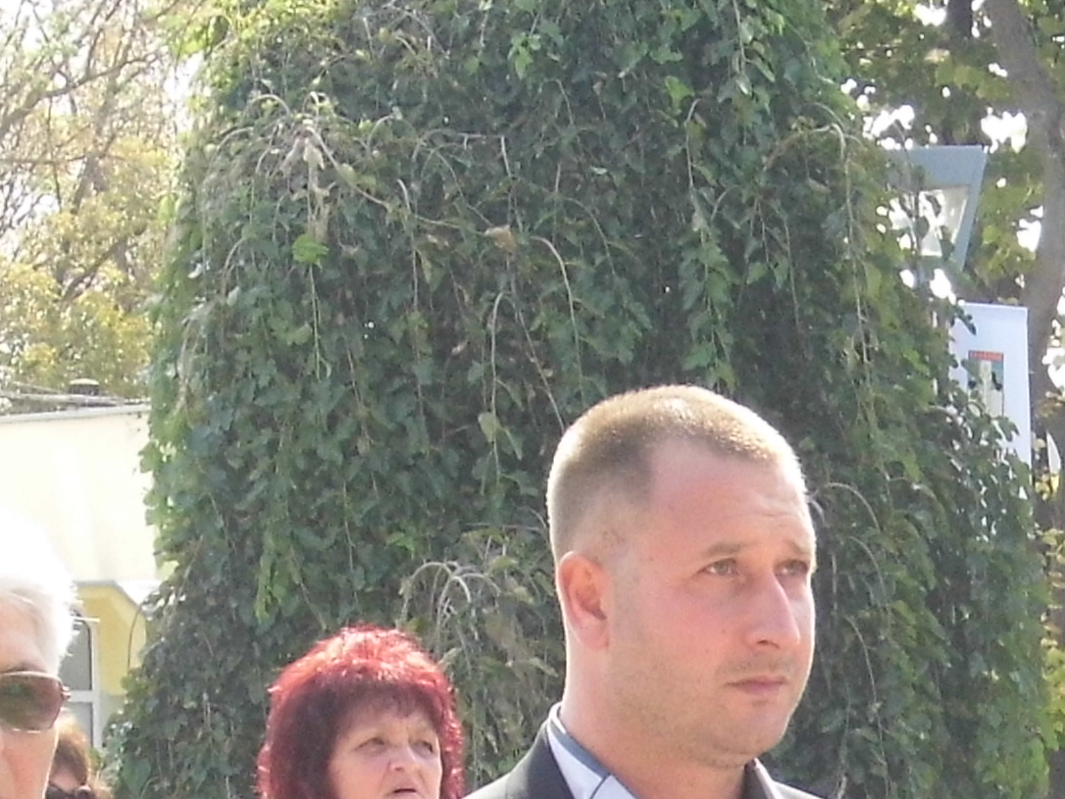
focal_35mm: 246
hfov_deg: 8.0
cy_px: 1423
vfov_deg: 5.9
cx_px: 1081
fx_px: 7570
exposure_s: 1/250
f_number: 3.9
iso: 100
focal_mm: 10.4
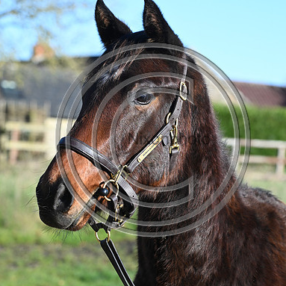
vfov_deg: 12.9
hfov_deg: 12.9
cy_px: 127
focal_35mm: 135
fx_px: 1262
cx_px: 142
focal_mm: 105
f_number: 5.6
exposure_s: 1/1250
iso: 560
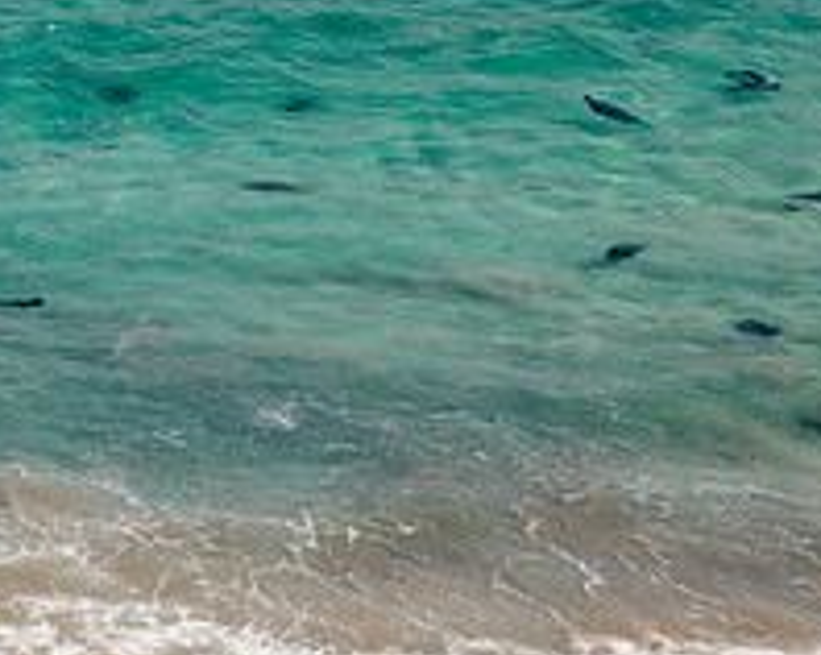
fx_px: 2670
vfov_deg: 14.0
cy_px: 363
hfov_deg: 16.5
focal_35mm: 110
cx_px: -270
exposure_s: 1/800
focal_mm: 40
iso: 200
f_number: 11
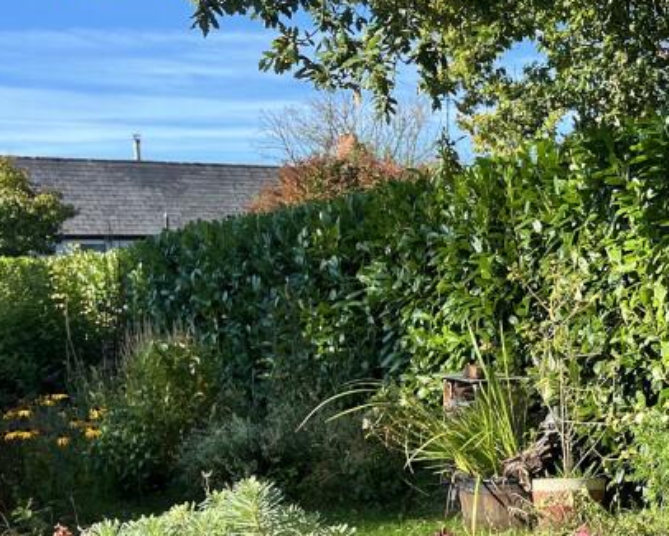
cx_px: 707
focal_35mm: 64
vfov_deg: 23.7
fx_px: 1267
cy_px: 379
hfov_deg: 27.4
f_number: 1.5
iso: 50
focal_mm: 5.7
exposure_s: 1/1972
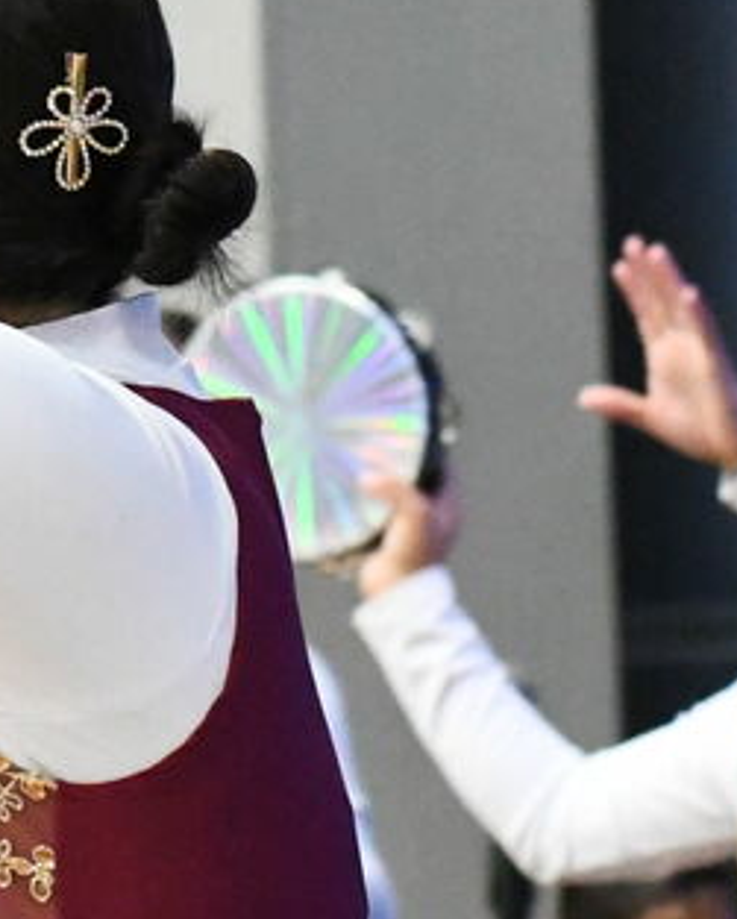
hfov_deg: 2.0
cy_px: 570
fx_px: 21100
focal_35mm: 775
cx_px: -179
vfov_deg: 2.5
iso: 10000
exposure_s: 1/100
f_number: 6.3
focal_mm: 110
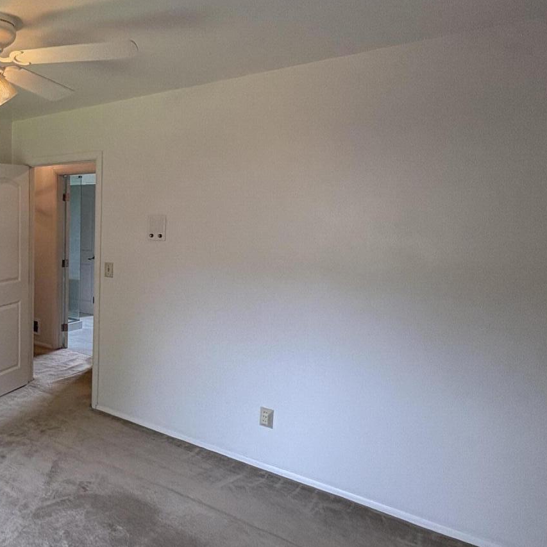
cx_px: -35
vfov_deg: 55.6
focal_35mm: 29
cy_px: 261
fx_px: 518
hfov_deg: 44.5
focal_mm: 2.22
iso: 250
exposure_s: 1/120
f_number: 2.2
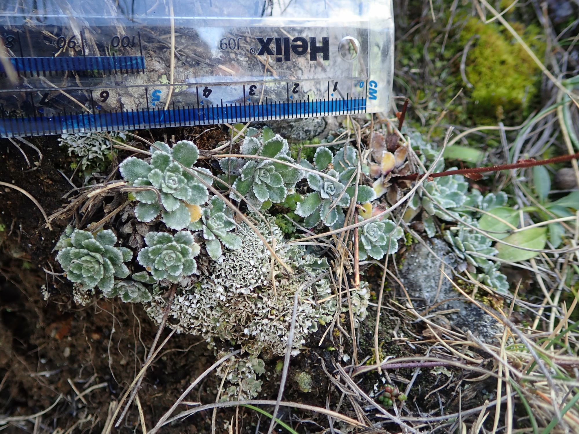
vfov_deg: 46.8
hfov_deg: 60.0
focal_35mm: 30
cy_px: 217
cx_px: 290
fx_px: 502
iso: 100
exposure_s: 1/60
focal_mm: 5.5
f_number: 2.3
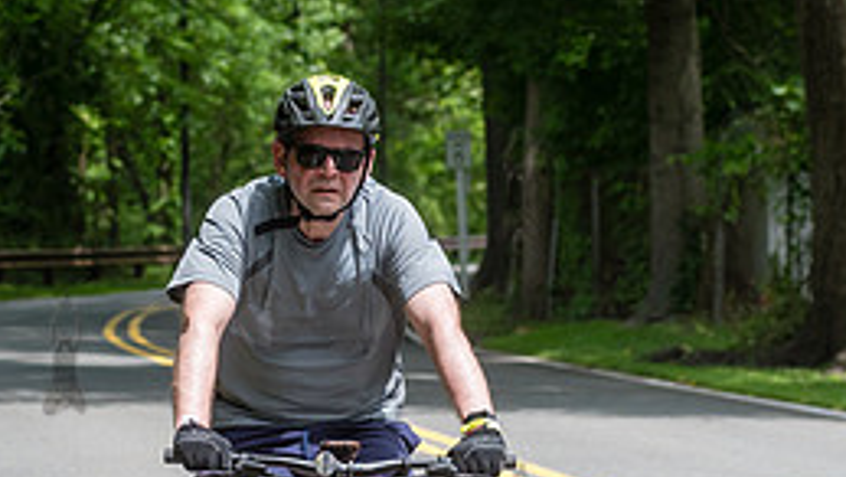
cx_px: 330
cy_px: 447
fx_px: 5072
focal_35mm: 226
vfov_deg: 5.4
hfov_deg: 9.5
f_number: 4.5
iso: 250
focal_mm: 80
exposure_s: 1/640
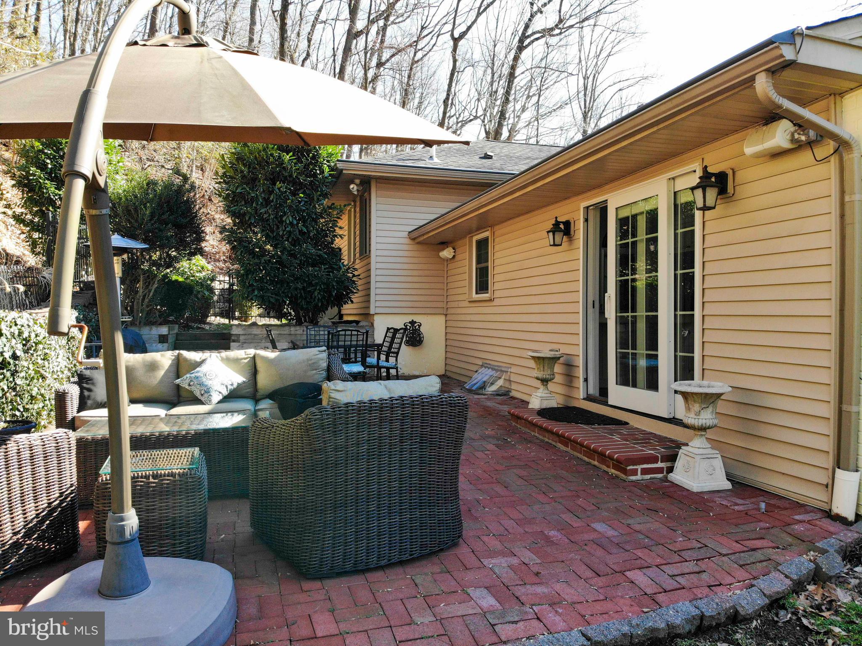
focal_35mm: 24
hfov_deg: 71.6
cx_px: 431
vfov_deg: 56.8
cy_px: 323
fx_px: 597
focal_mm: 4.5
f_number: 2.8
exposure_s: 1/190
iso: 109
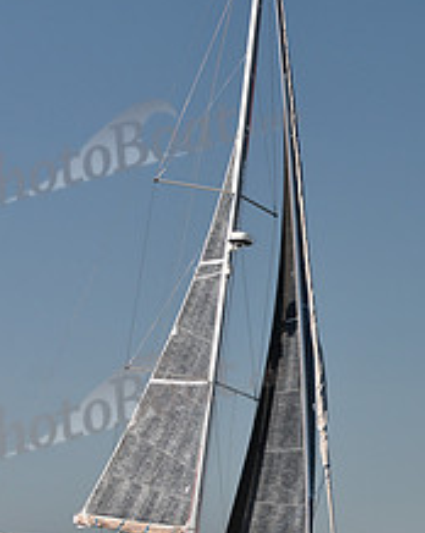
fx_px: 2755
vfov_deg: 11.0
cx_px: 430
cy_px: 243
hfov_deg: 8.8
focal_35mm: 175
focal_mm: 70
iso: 250
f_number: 4
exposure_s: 1/1250
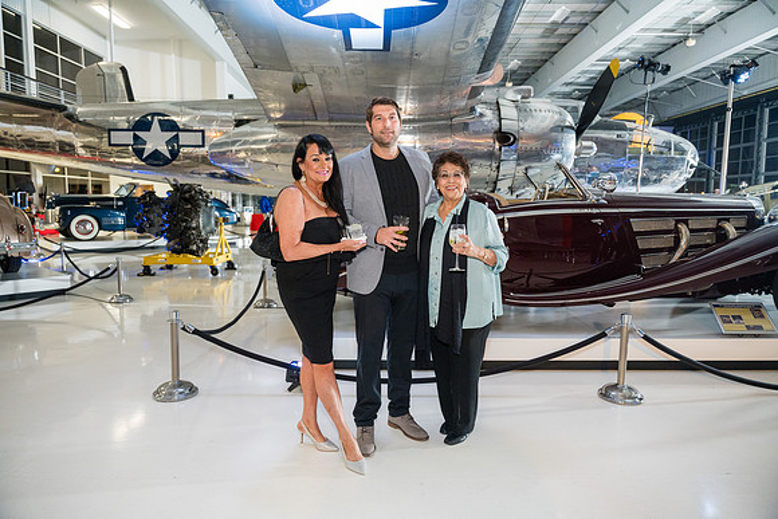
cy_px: 260
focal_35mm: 24
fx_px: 519
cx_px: 389
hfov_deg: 73.7
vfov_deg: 53.2
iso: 3200
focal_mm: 24
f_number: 2.8
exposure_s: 1/250
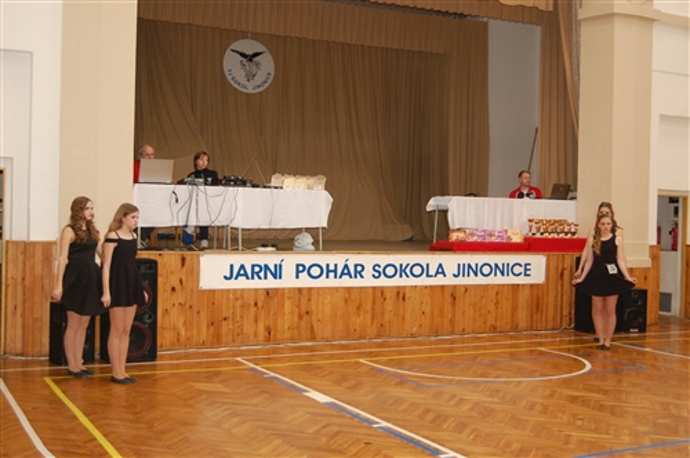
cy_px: 229
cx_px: 345
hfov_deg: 42.4
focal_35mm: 46
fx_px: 890
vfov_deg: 28.9
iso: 900
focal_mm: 31
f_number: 4.5
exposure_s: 1/60
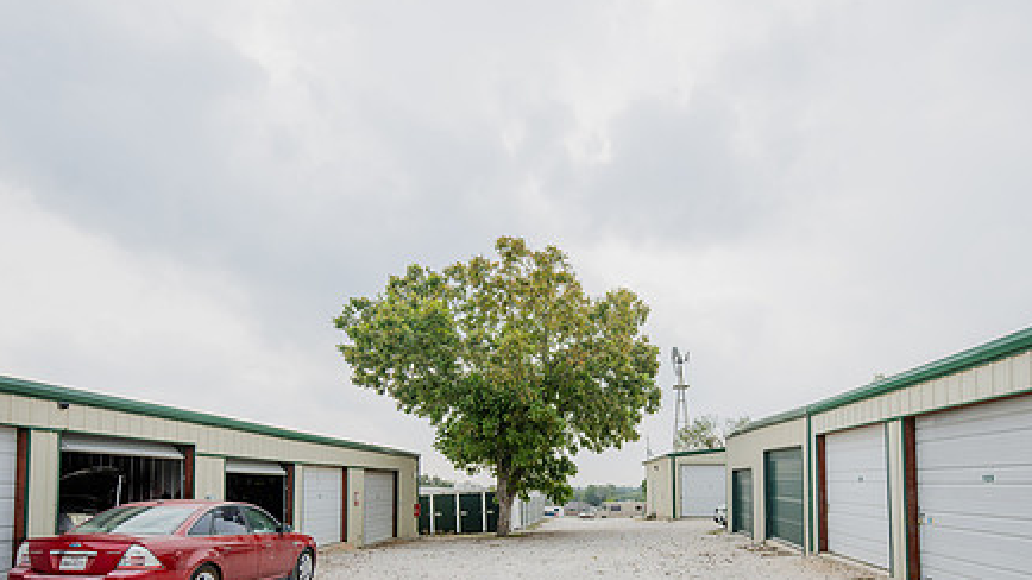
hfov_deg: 81.1
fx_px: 602
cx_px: 549
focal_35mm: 22
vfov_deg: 48.6
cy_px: 464
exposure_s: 1/500
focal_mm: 14
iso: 100
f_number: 4
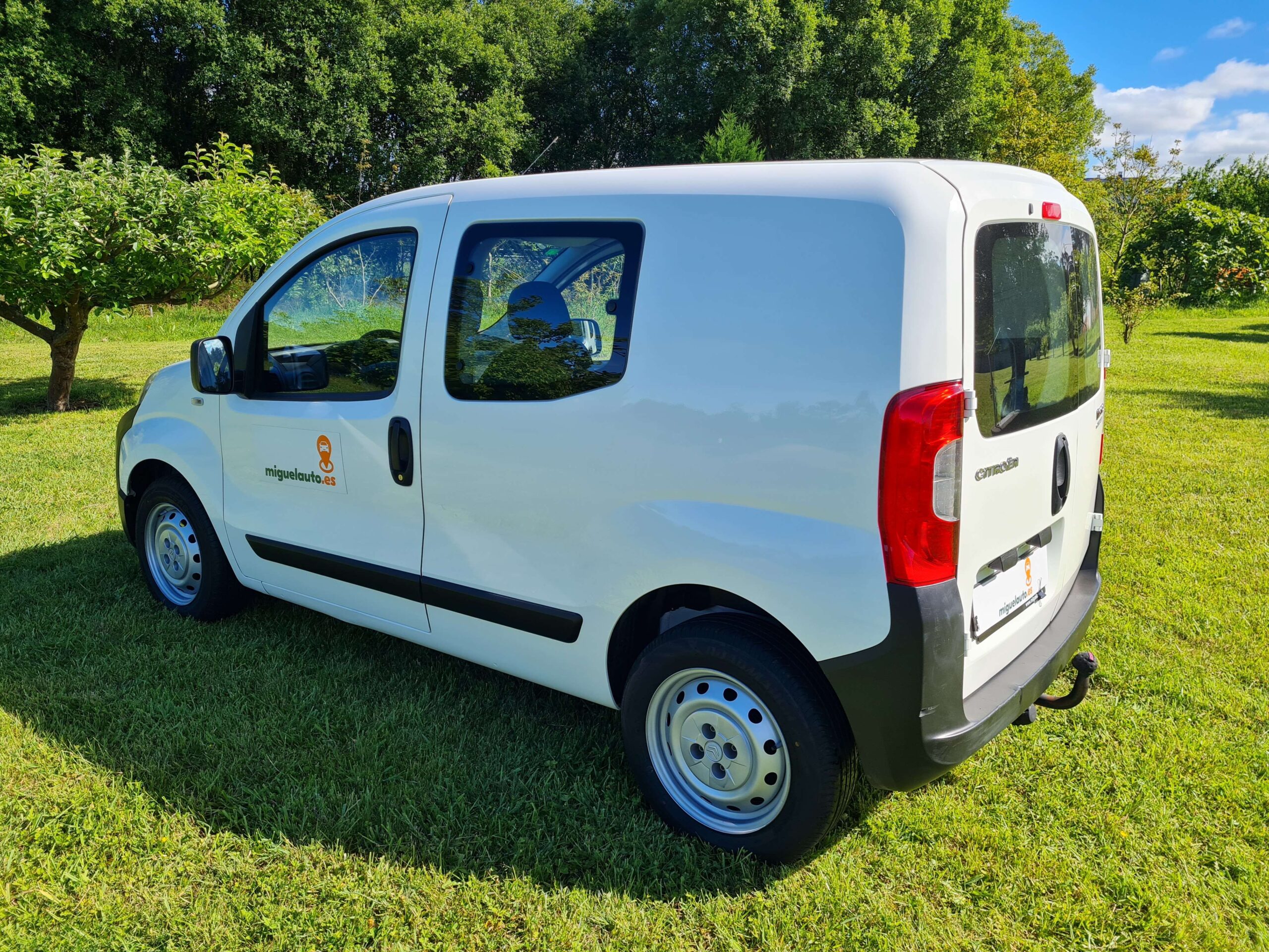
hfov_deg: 67.3
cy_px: 476
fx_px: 953
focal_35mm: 26
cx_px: 634
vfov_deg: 53.1
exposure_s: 1/1552
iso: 50
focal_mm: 5.4
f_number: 1.8
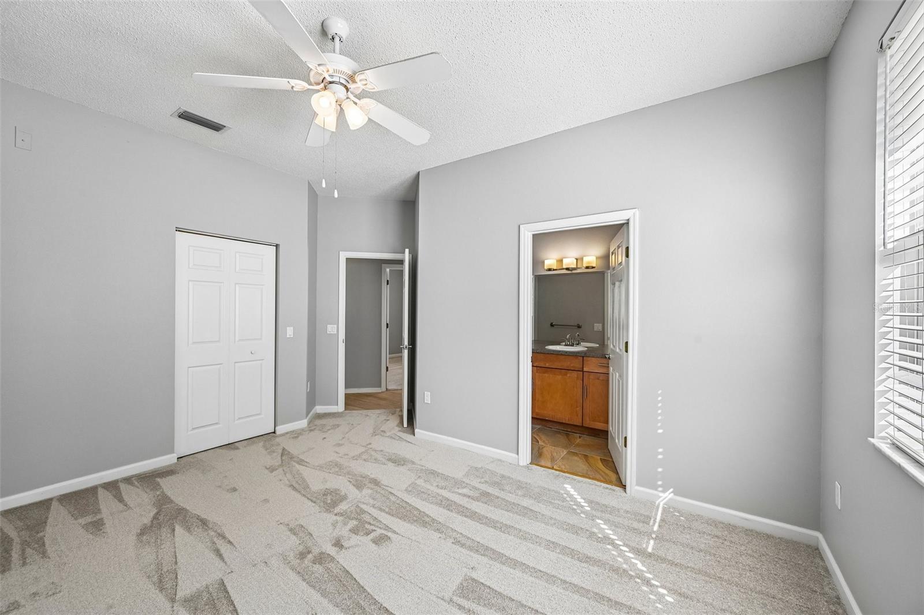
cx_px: 462
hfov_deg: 104.3
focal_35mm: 14
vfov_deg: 81.2
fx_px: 359
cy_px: 308
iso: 400
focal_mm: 14
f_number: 8
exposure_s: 1/80
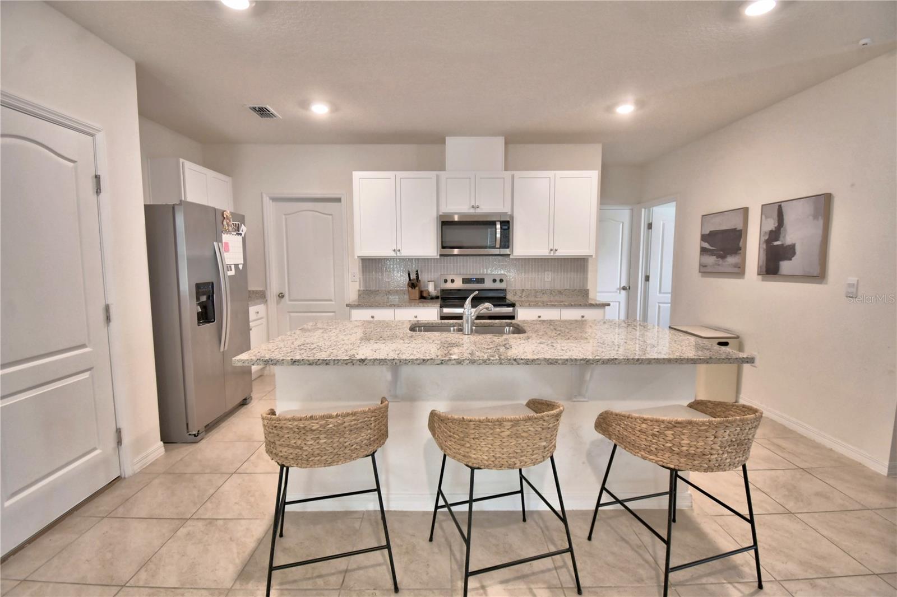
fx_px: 374
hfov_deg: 100.4
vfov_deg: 77.3
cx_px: 448
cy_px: 298
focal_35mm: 15
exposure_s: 1/40
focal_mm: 10
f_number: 4.5
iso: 400
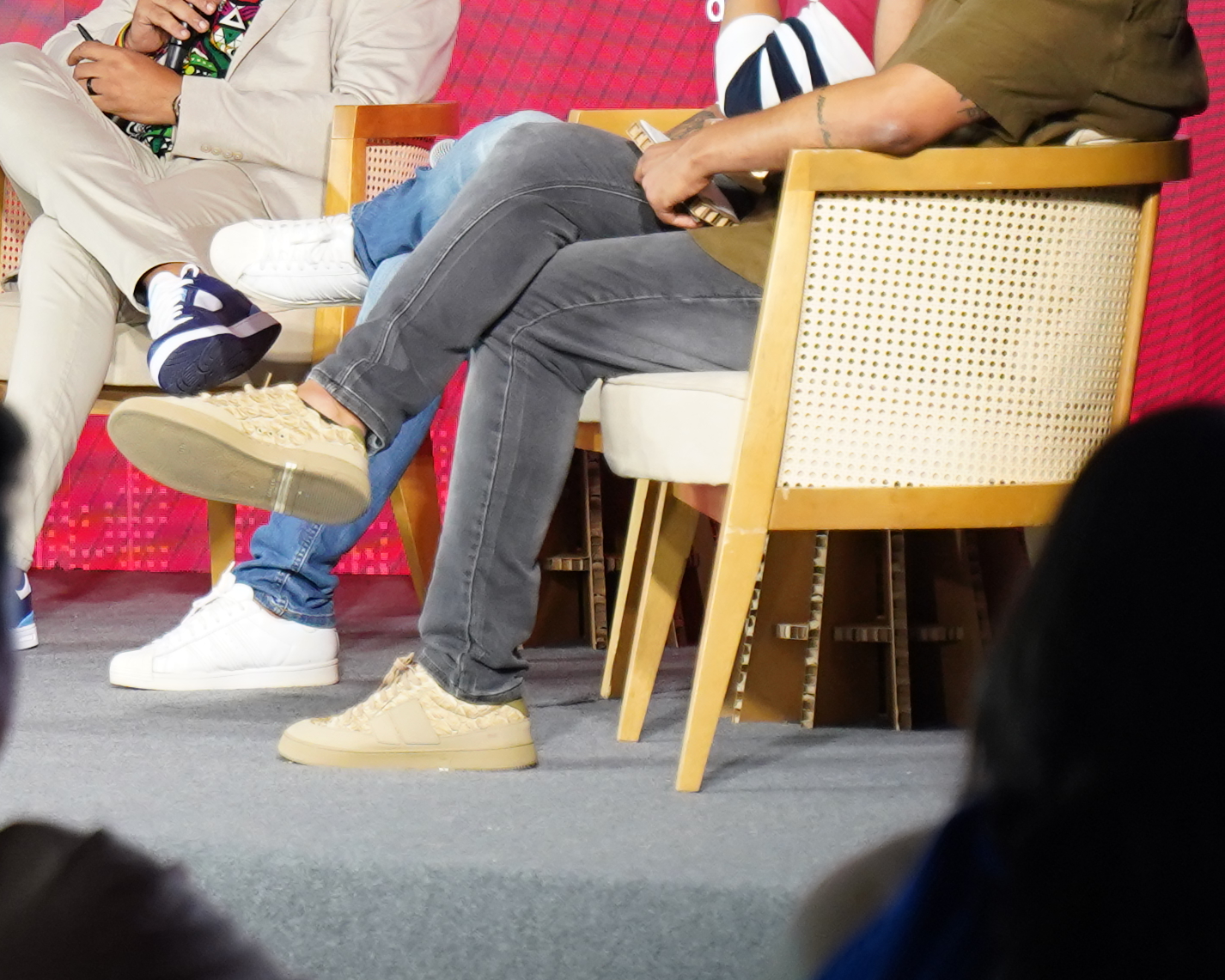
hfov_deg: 7.4
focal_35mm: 259
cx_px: -380
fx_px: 9391
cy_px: -137
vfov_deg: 5.9
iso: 1600
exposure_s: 1/250
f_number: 3.5
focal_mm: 67
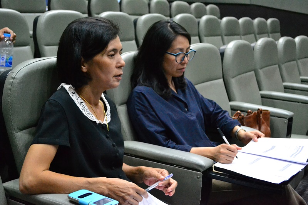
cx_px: 154
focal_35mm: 52
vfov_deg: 25.7
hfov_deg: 37.9
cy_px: 102
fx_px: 449
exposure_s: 1/40
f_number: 5
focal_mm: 35
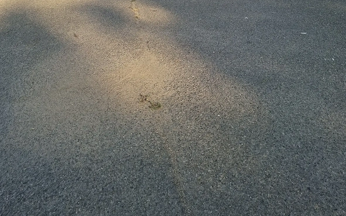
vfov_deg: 34.1
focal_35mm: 33
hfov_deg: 58.2
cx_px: 171
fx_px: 311
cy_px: -11
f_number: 1.8
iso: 50
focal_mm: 5.54
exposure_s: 1/756
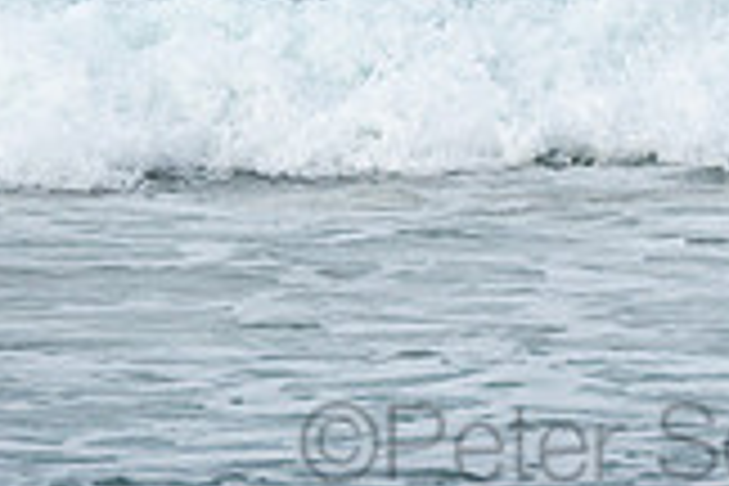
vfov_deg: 1.1
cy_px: -423
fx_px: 24966
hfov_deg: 1.7
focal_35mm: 1233
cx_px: 464
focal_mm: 200
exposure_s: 1/800
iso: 100
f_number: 5
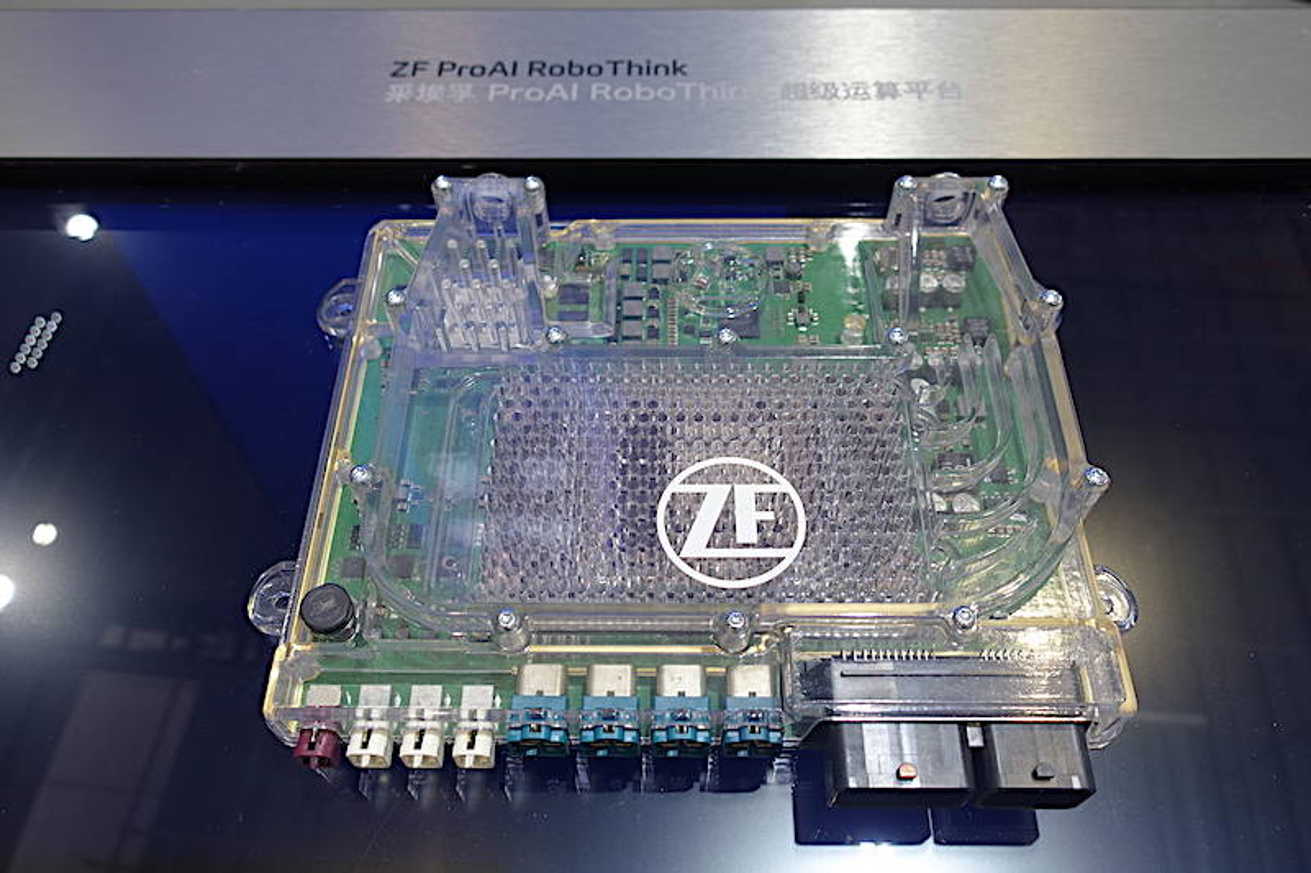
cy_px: 436
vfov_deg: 44.9
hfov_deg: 63.7
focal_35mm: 29
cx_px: 656
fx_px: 1056
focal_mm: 10.7
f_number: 2.8
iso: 125
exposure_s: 1/40
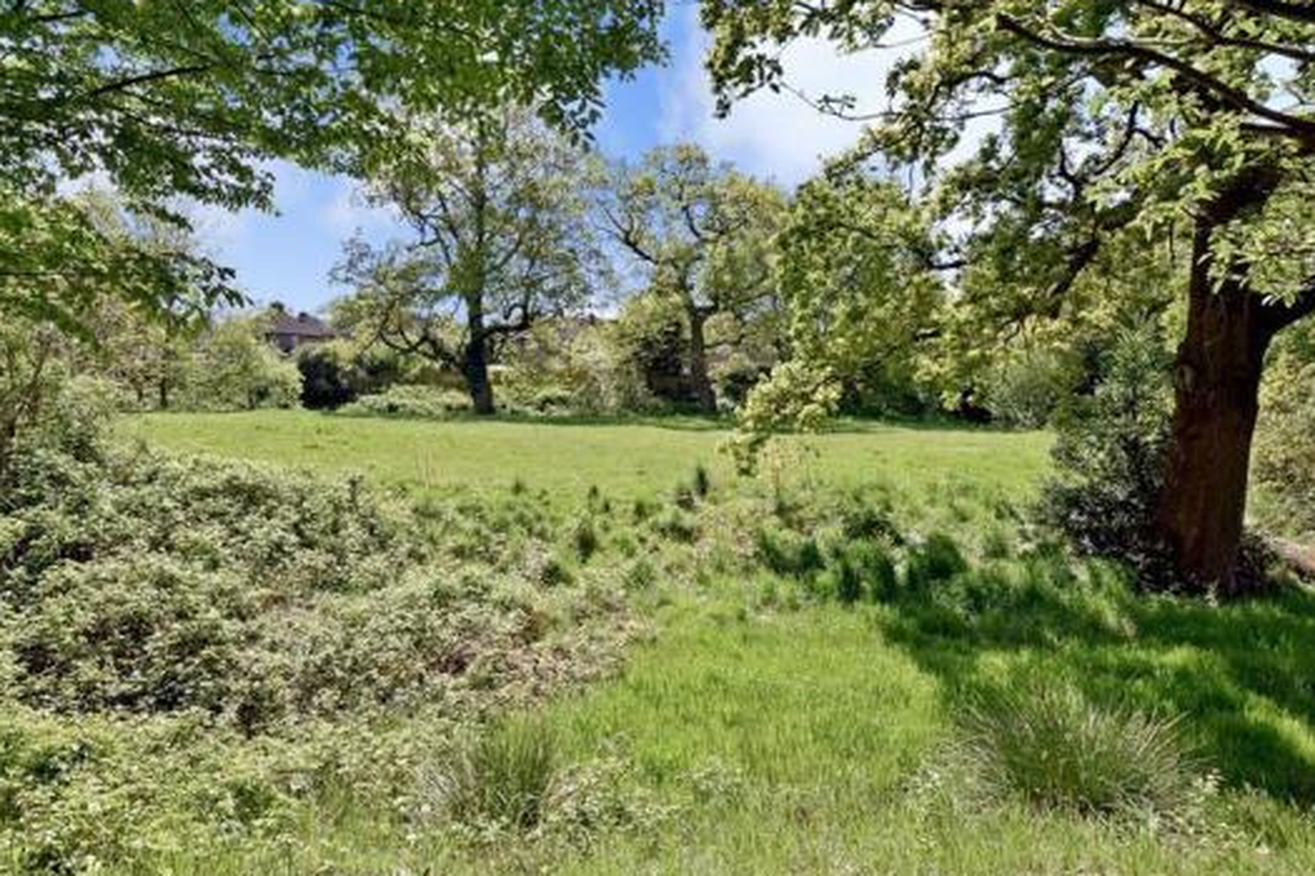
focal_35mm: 21
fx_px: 753
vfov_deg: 60.3
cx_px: 556
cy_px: 394
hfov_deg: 81.6
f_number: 14
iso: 400
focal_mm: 11
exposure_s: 1/320
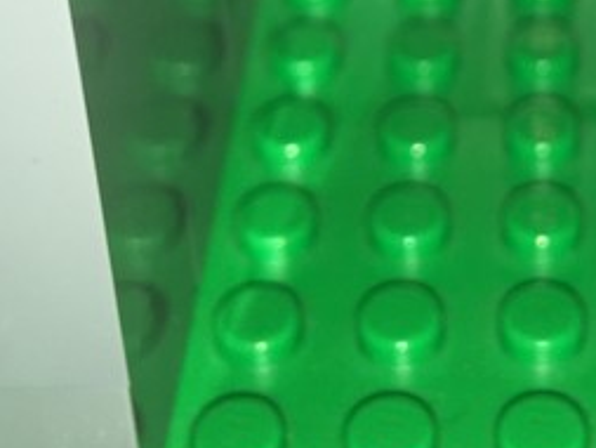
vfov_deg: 13.7
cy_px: -166
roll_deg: +0.5
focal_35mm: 103
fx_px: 1774
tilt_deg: -34.0
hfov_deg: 18.7
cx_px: 547
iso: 25
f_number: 2.2
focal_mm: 4.15
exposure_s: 1/356
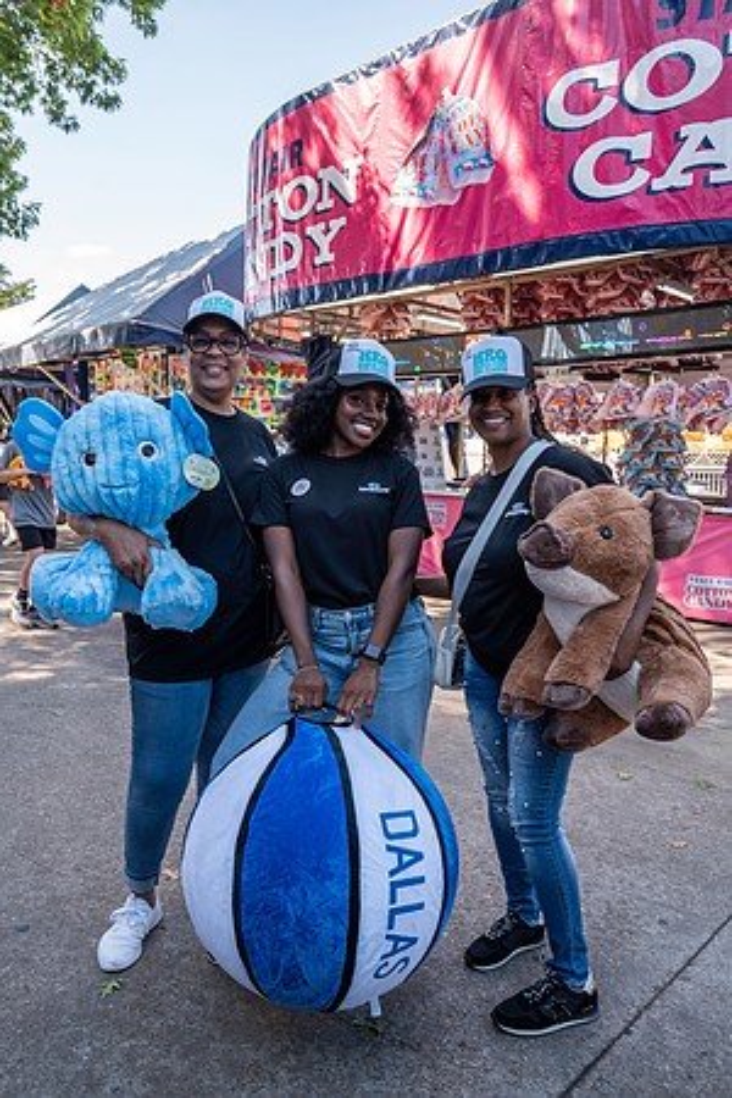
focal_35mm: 26
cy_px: 549
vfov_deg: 69.4
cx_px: 366
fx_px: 793
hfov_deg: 49.6
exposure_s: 1/60
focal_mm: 26
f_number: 5.6
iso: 100
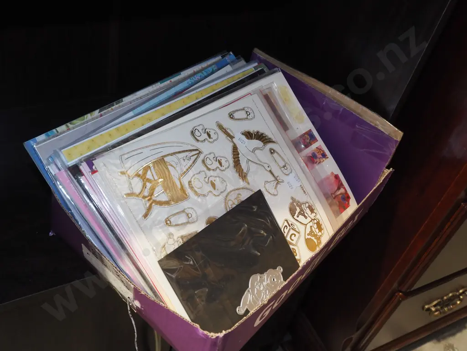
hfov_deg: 49.0
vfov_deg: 37.7
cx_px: 234
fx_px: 513
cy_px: 176
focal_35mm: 38
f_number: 5.6
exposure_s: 1/60
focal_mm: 19
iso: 1600
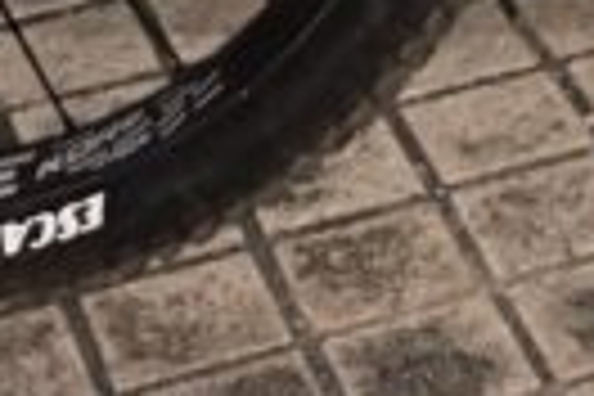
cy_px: -918
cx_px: 1148
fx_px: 3448
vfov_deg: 6.0
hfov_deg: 9.3
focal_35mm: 209
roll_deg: +0.4
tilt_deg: -15.9
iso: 320
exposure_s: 1/4
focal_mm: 4.2
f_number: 1.6
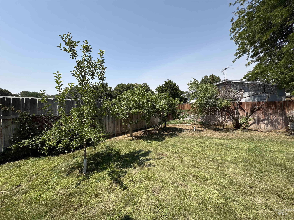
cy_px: 110
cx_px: 147
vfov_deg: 85.7
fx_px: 119
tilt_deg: -0.6
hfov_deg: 102.1
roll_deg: +0.8
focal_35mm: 14
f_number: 2.2
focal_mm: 2.22
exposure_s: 1/2584
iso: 50
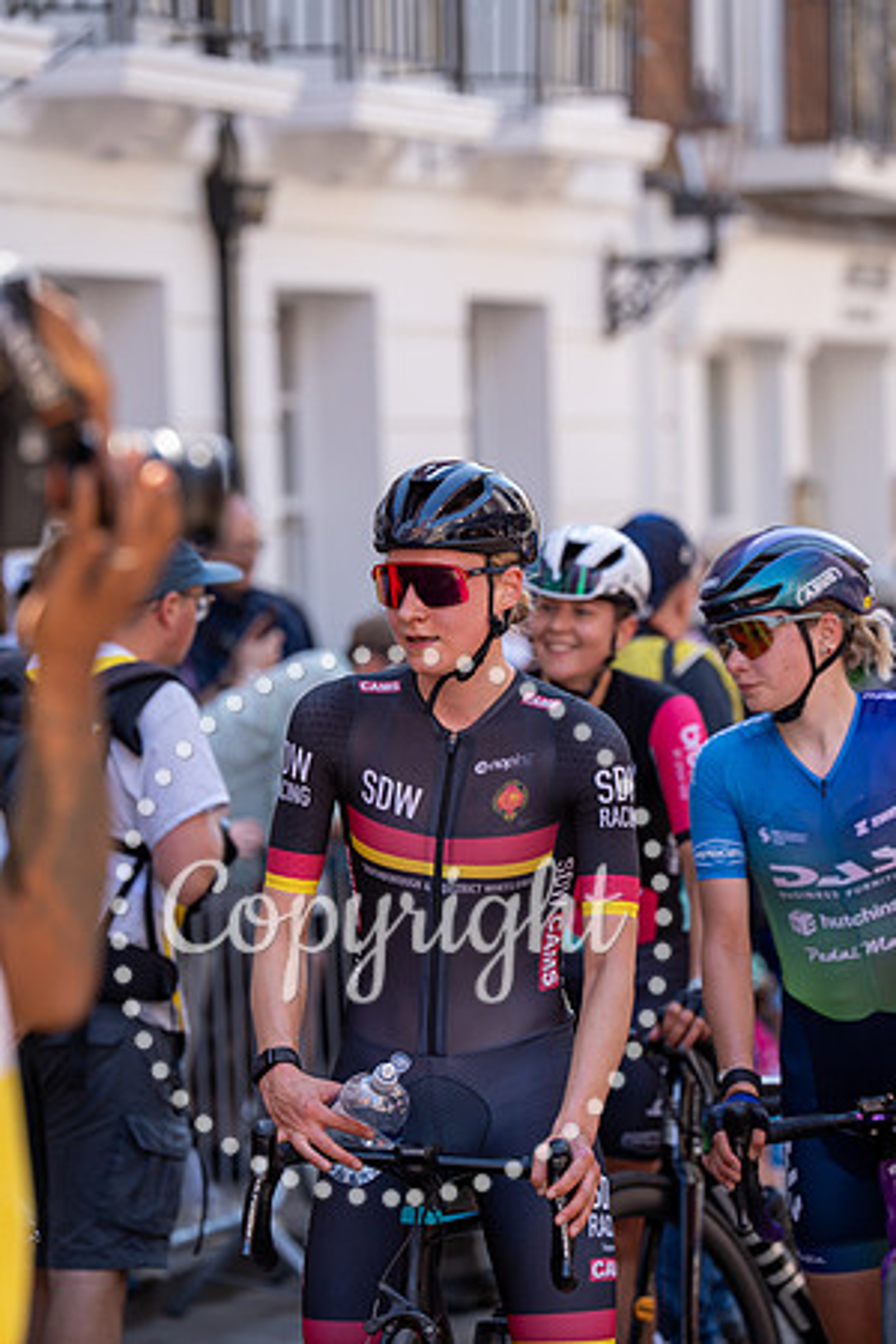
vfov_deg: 14.3
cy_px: 672
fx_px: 5376
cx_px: 448
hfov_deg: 9.5
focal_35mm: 144
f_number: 3.5
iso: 100
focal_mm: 144
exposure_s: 1/400
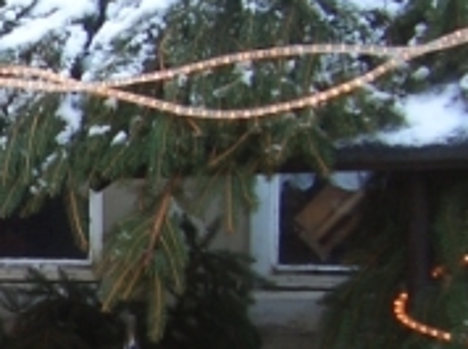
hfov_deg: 14.2
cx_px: -318
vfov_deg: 11.6
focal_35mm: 126
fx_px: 1701
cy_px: 354
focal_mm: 5.8
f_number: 2.6
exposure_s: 1/125
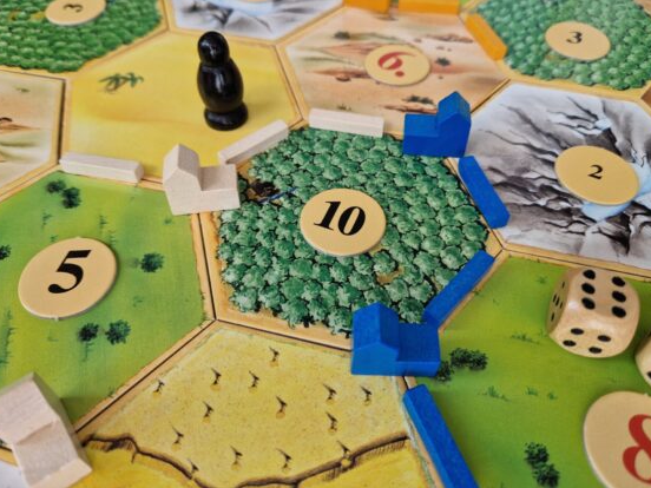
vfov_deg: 53.0
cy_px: 218
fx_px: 489
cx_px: 333
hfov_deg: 67.3
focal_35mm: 26
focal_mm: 5.4
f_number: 1.8
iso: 50
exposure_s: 1/181
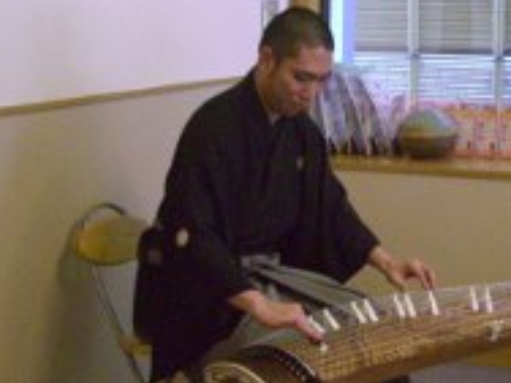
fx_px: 1196
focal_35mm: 81
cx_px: 402
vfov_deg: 18.2
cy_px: 166
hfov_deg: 23.8
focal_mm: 7.9
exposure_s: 1/80
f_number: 2.8
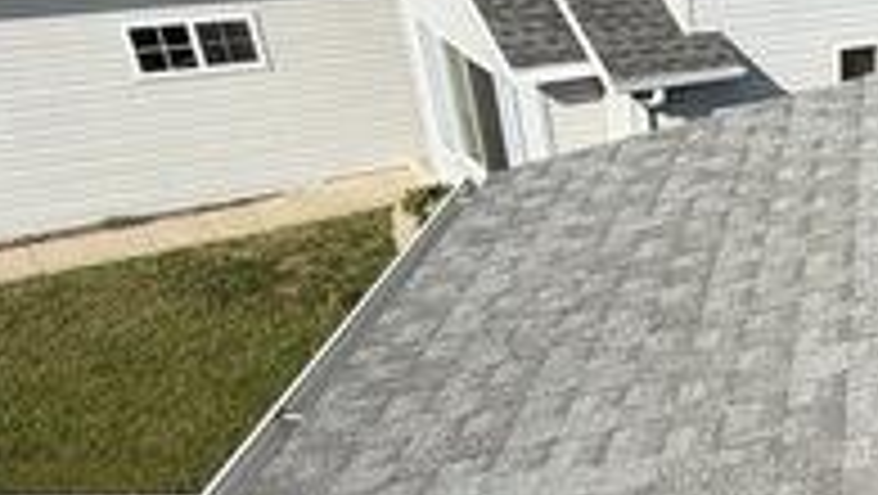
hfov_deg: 32.7
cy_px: 432
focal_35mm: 50
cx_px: 1094
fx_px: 1165
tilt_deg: -32.4
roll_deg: -5.4
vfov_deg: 23.5
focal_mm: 2.22
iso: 25
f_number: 2.2
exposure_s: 1/770
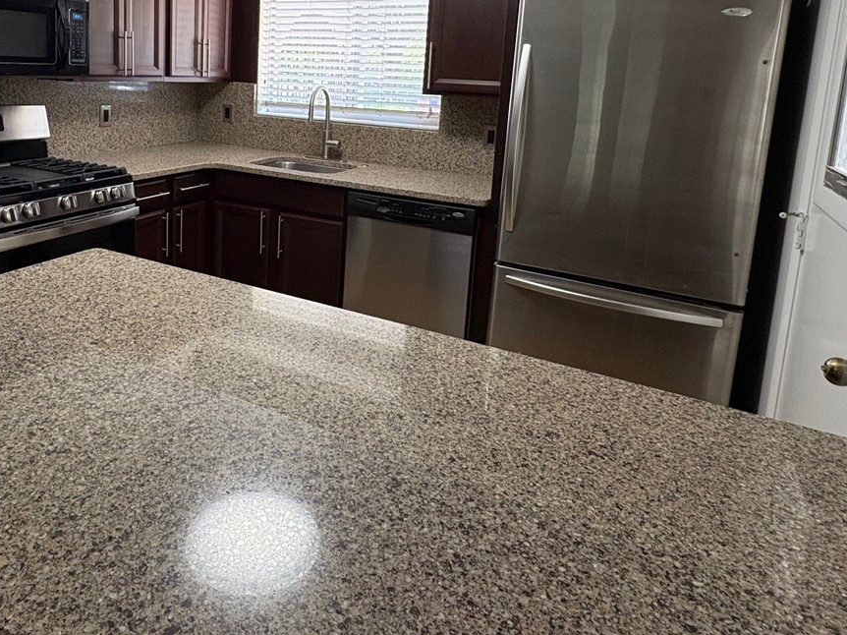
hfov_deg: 66.0
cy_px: 165
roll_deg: -2.5
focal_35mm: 26
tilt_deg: -9.1
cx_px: 305
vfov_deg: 51.0
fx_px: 636
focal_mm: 2.22
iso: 320
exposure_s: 1/120
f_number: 2.2
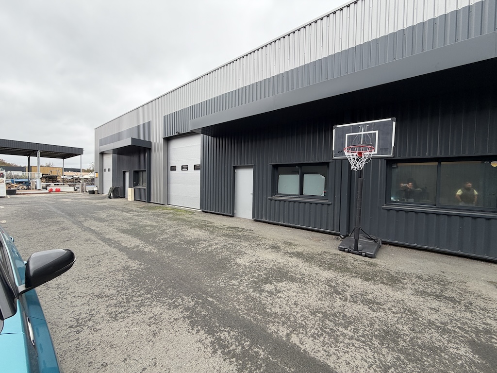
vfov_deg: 85.7
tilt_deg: -1.7
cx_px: 248
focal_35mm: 14
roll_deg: -1.1
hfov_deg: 102.1
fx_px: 201
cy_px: 186
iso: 50
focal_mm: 2.22
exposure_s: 1/121
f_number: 2.2
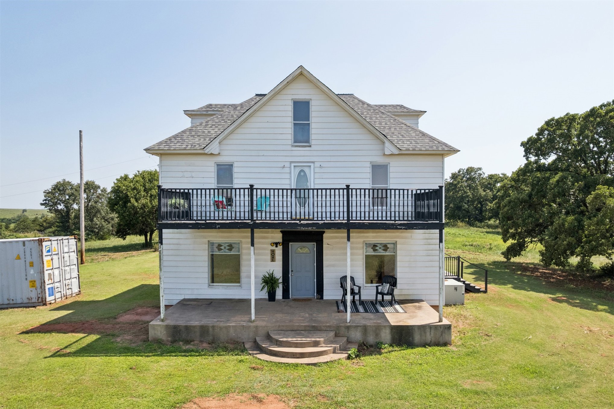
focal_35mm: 22
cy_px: 204
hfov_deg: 78.6
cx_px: 307
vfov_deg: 57.2
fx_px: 375
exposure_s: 1/2000
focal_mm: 8.4
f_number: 2.8
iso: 140
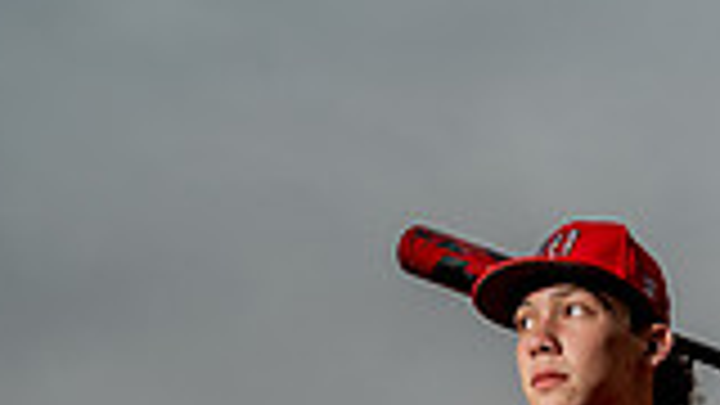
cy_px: 1004
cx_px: 536
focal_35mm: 103
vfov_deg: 10.1
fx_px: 1966
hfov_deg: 20.6
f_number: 7.1
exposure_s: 1/250
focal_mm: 35
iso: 320
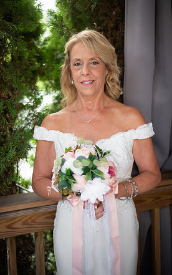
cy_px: 139
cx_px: 81
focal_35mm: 52
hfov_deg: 24.9
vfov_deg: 38.9
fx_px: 390
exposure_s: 1/160
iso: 320
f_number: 2
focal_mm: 50
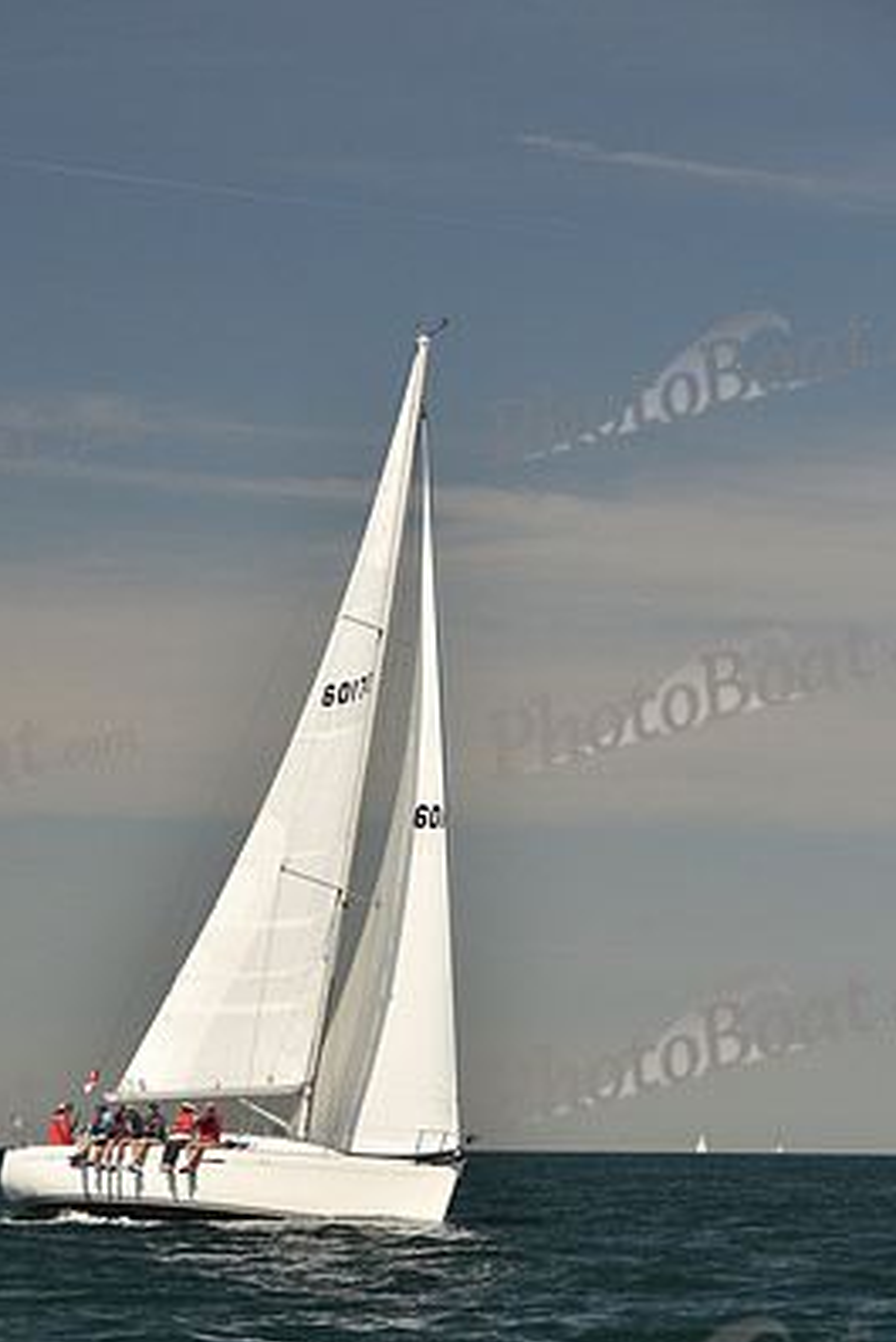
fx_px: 7348
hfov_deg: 7.0
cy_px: 916
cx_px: 313
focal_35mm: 197
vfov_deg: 10.4
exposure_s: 1/640
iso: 250
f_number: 7.1
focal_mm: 135
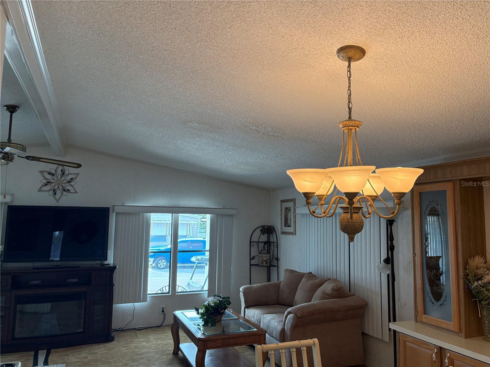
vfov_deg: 53.1
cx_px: 245
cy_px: 184
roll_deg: -0.3
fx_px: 368
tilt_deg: +5.8
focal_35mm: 26
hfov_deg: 67.3
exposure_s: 1/145
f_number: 1.6
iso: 125
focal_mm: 5.96
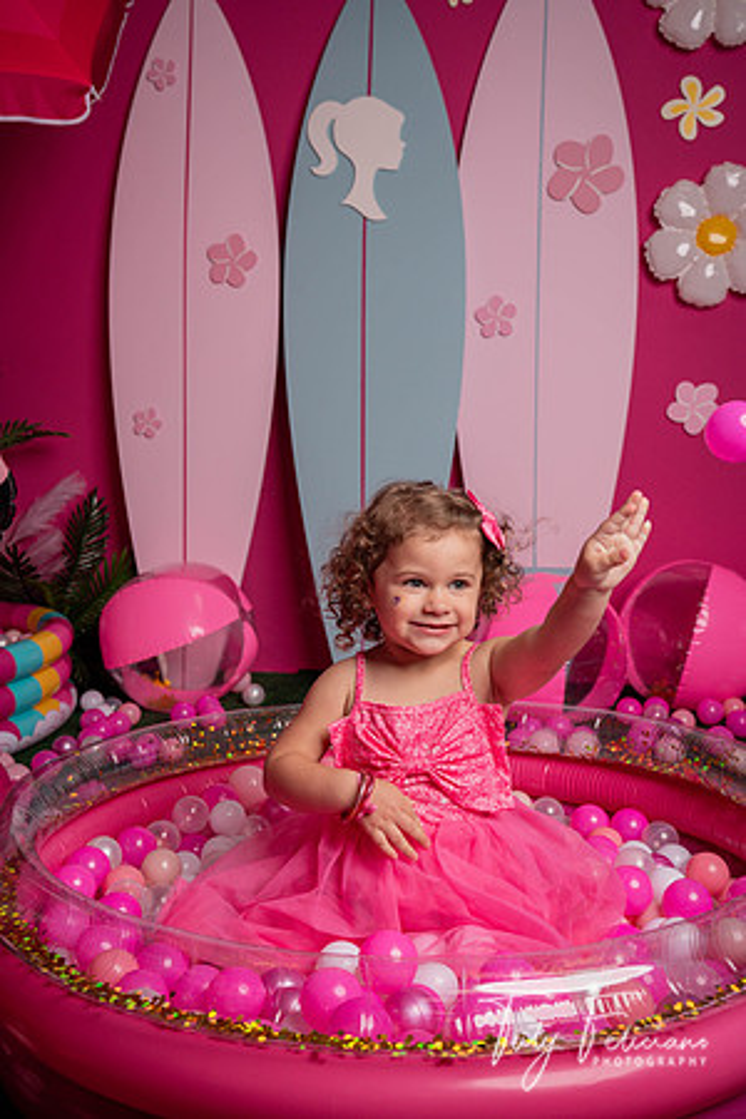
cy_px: 560
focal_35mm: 37
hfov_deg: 35.9
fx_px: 1150
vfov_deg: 51.9
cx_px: 373
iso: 400
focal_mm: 37
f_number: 5.6
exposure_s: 1/125
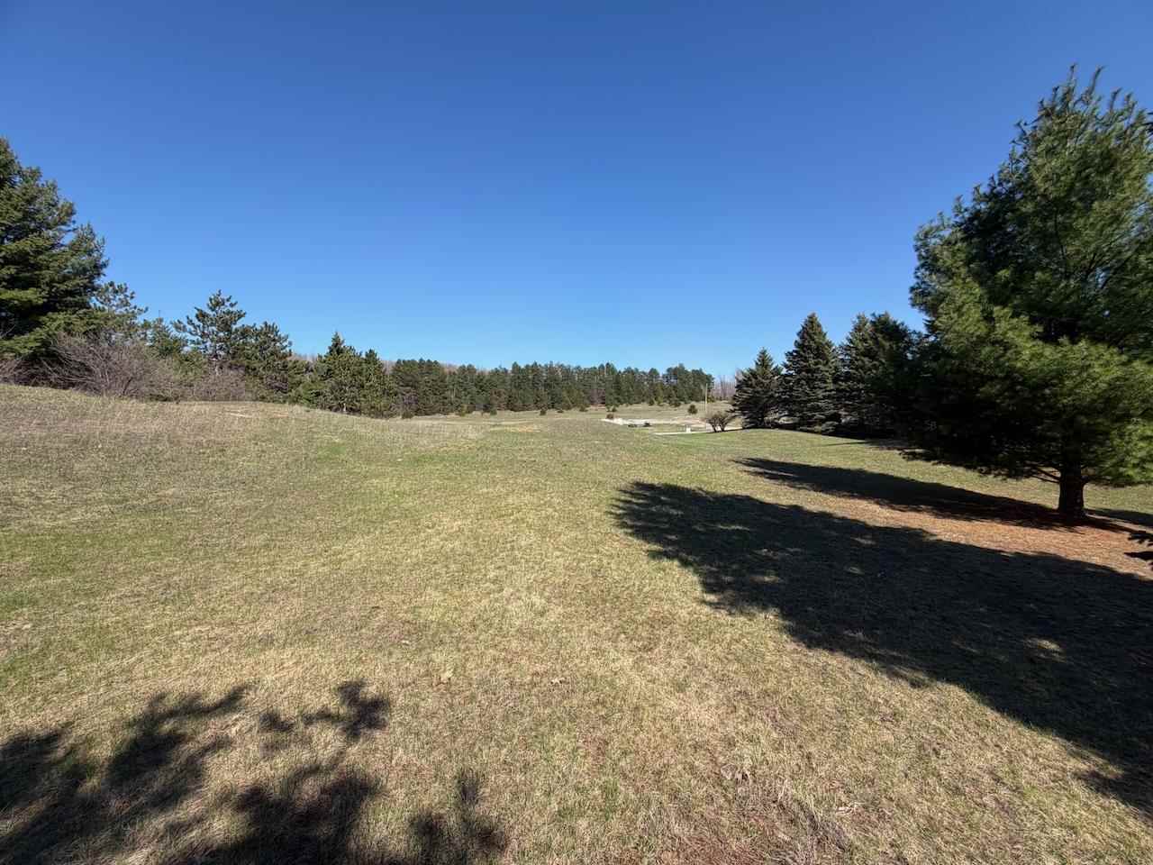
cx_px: 576
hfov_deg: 102.1
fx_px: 466
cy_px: 432
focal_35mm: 14
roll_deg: -0.6
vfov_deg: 85.7
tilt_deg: -1.7
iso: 25
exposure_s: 1/770
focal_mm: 2.22
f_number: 2.2
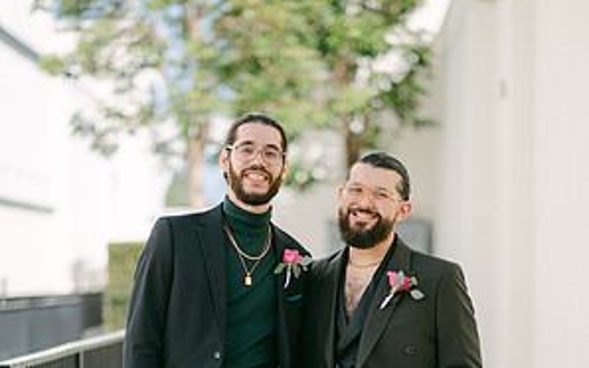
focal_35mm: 131
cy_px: 423
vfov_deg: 9.9
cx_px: 294
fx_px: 2102
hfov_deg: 16.0
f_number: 1.8
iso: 80
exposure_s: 1/2500
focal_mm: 85
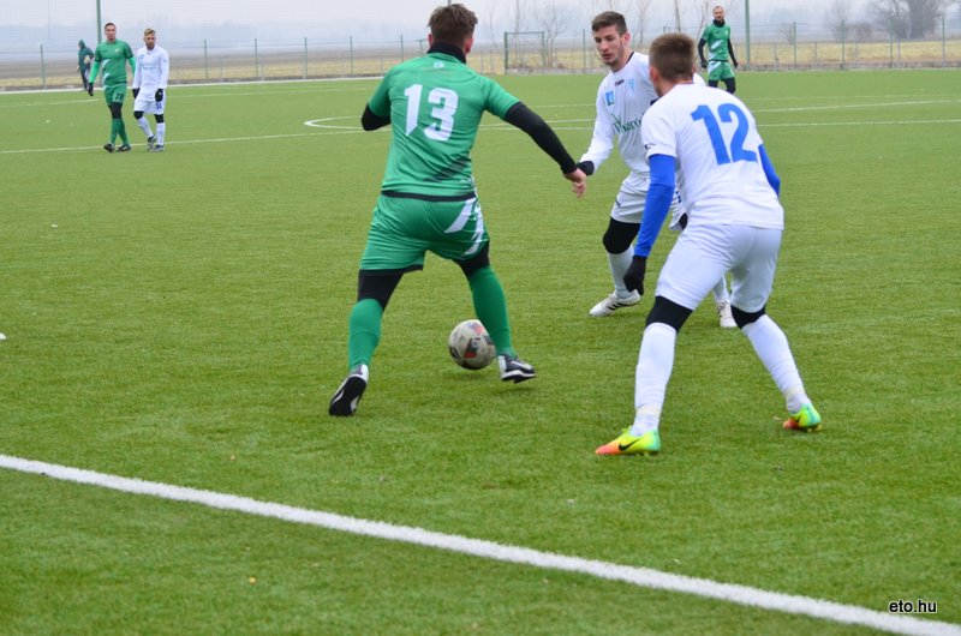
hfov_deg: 19.5
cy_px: 318
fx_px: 2797
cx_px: 480
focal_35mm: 105
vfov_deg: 13.0
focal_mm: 70
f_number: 4.5
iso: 800
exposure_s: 1/640
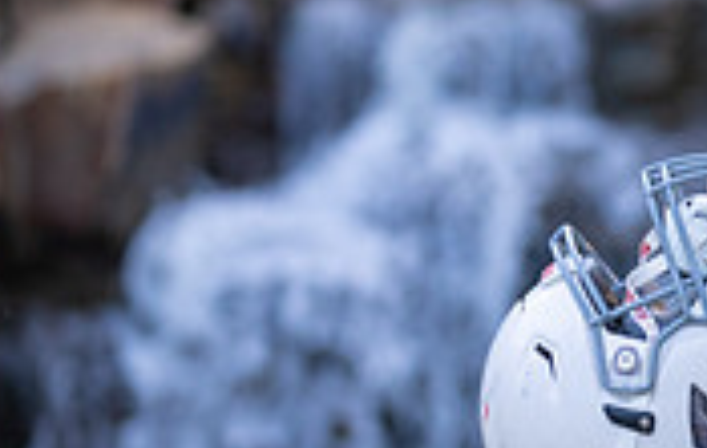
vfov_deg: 3.0
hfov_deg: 4.8
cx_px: 1061
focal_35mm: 437
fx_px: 8455
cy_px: 351
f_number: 2.8
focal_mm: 117
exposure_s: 1/320
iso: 800
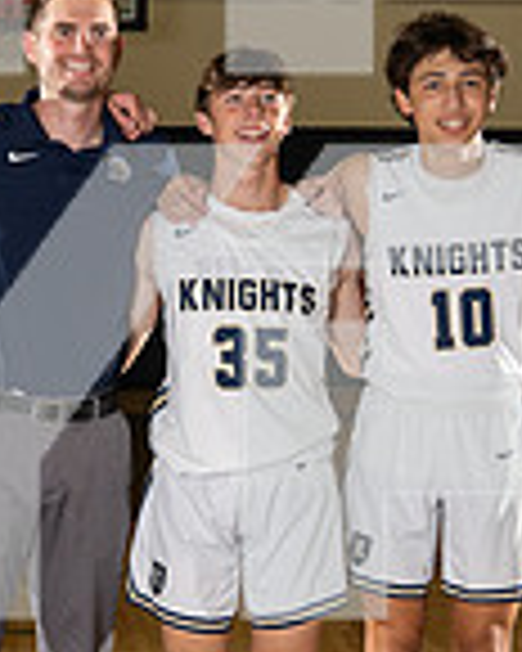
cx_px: 153
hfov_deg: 13.6
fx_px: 2182
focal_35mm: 113
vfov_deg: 17.0
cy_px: 384
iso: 320
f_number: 5
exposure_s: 1/250
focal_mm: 30
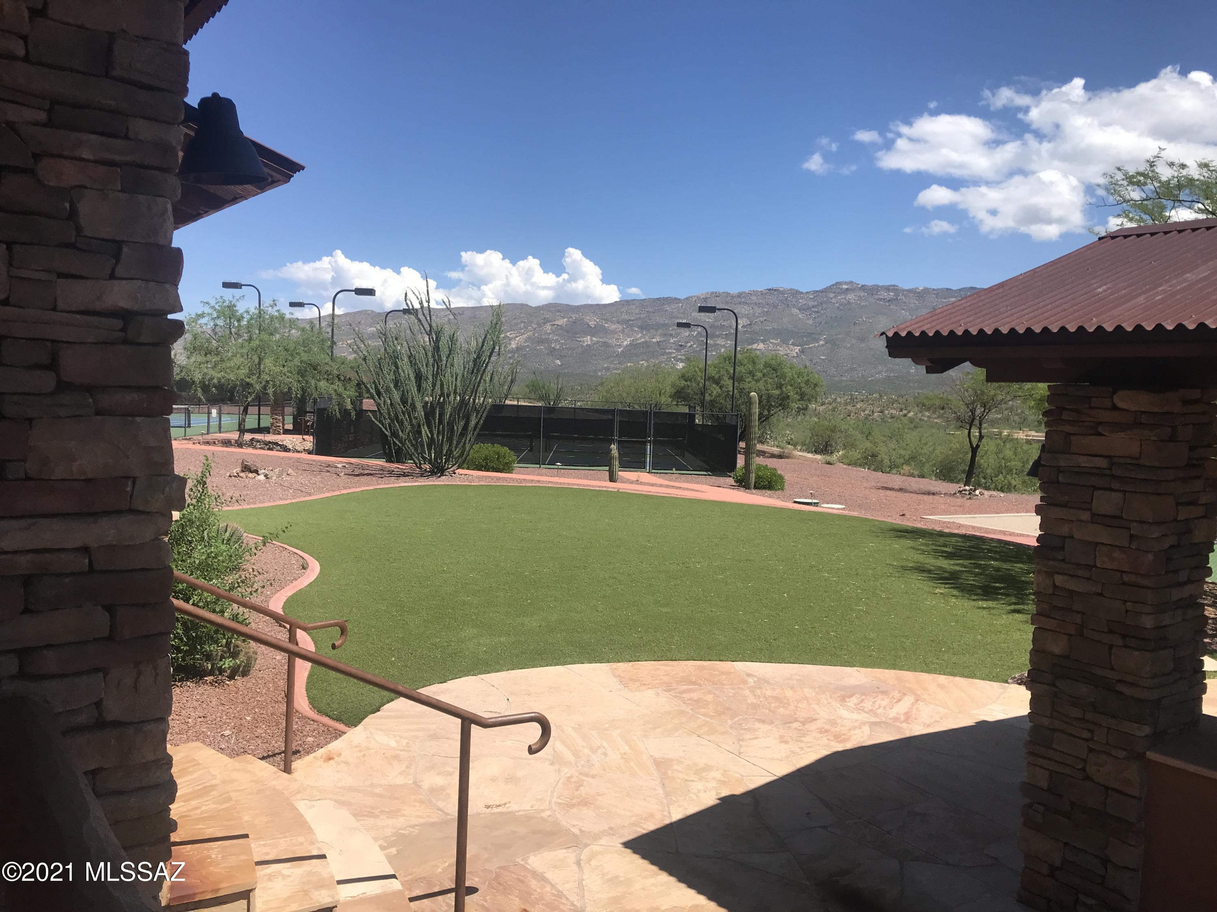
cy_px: 456
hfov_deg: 63.4
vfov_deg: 49.7
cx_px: 608
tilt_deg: -3.0
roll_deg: +0.6
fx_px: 984
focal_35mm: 28
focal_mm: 3.99
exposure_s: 1/2740
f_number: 1.8
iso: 20
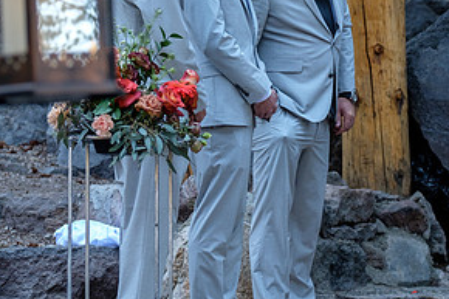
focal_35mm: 168
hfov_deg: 12.2
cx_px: 317
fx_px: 2094
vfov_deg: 8.1
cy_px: 44
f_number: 2.8
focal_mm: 56.3
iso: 640
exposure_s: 1/140
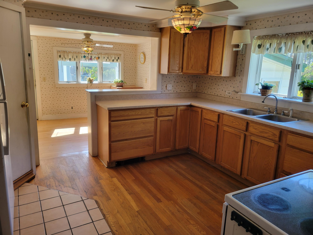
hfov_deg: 67.3
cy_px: 118
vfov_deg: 53.1
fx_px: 235
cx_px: 156
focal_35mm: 26
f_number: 1.8
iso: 80
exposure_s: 1/120
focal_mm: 5.4
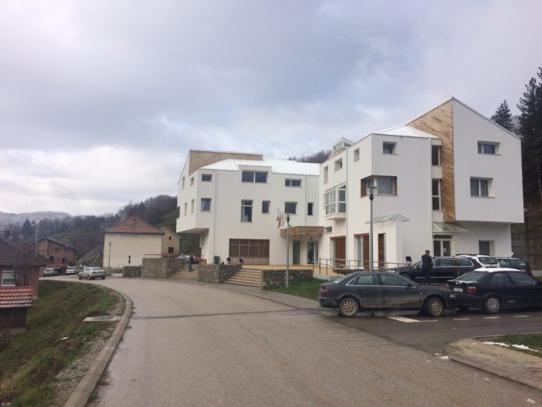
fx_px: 454
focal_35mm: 29
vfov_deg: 48.2
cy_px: 204
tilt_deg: +2.9
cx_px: 271
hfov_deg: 61.7
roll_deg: -1.1
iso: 32
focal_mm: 4.15
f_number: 2.2
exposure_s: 1/1580
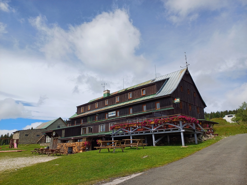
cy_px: 92
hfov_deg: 69.4
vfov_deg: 54.9
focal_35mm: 25
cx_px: 124
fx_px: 178
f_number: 1.8
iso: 50
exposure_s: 1/1795
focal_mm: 4.65
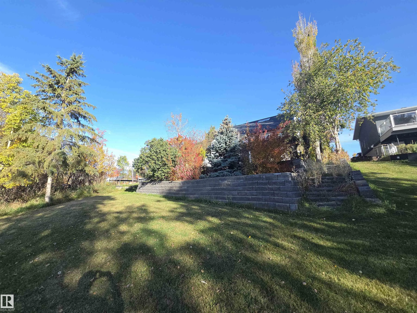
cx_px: 208
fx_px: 157
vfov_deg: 89.9
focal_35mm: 13
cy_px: 156
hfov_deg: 106.2
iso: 50
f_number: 2.2
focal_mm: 2.2
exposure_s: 1/493
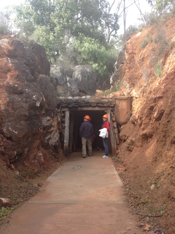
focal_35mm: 35
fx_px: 236
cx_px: 88
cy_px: 117
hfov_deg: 40.7
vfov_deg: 52.6
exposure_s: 1/210
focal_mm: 4.28
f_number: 2.4
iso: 50
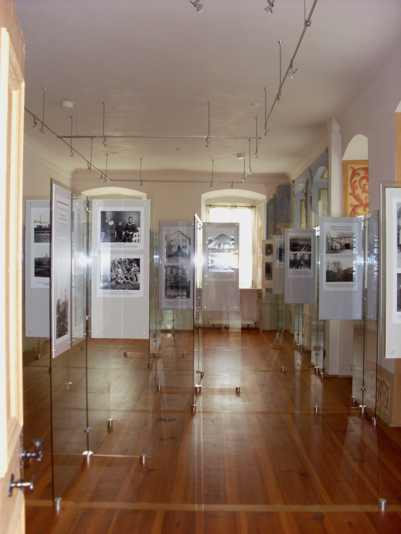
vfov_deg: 49.0
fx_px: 587
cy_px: 267
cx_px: 200
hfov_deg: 37.7
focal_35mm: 38
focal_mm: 6.3
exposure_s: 1/45
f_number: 3
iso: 160
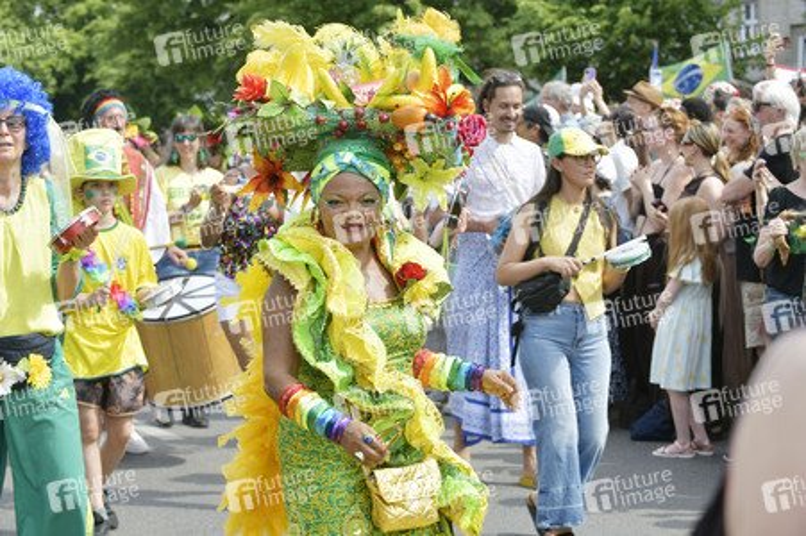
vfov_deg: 17.0
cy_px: 268
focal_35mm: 80
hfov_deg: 25.4
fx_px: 1790
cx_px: 403
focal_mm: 80
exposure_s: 1/250
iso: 160
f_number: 6.3
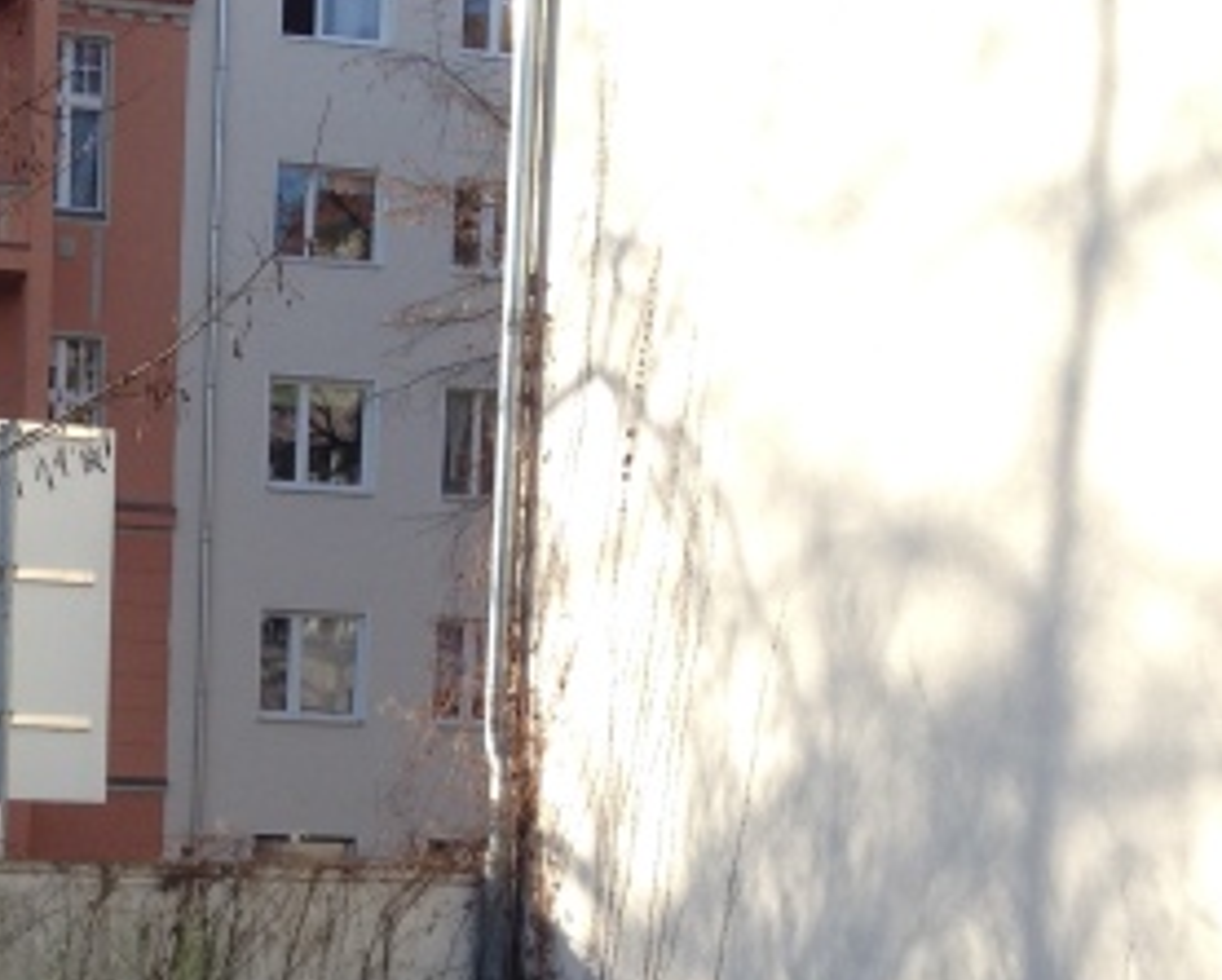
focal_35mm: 93
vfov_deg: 15.7
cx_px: 132
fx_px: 3366
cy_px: 1267
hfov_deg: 20.2
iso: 50
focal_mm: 4.12
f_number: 2.4
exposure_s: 1/444
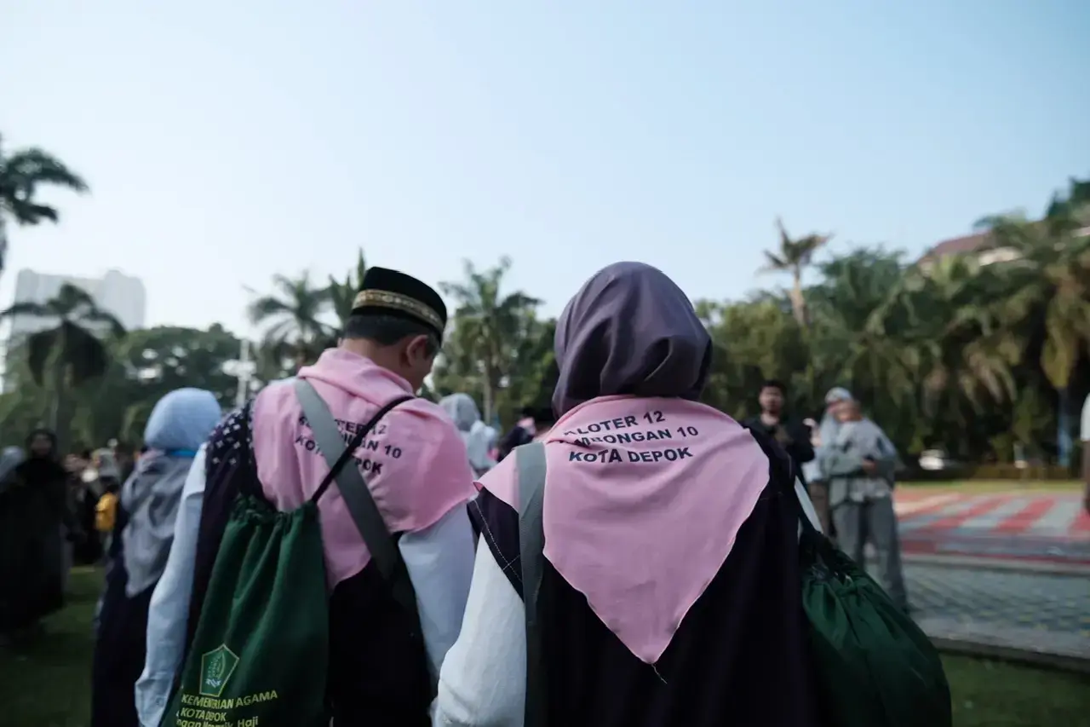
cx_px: 545
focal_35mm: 20
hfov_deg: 84.0
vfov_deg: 61.9
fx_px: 605
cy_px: 364
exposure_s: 1/3800
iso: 320
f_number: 2
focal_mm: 13
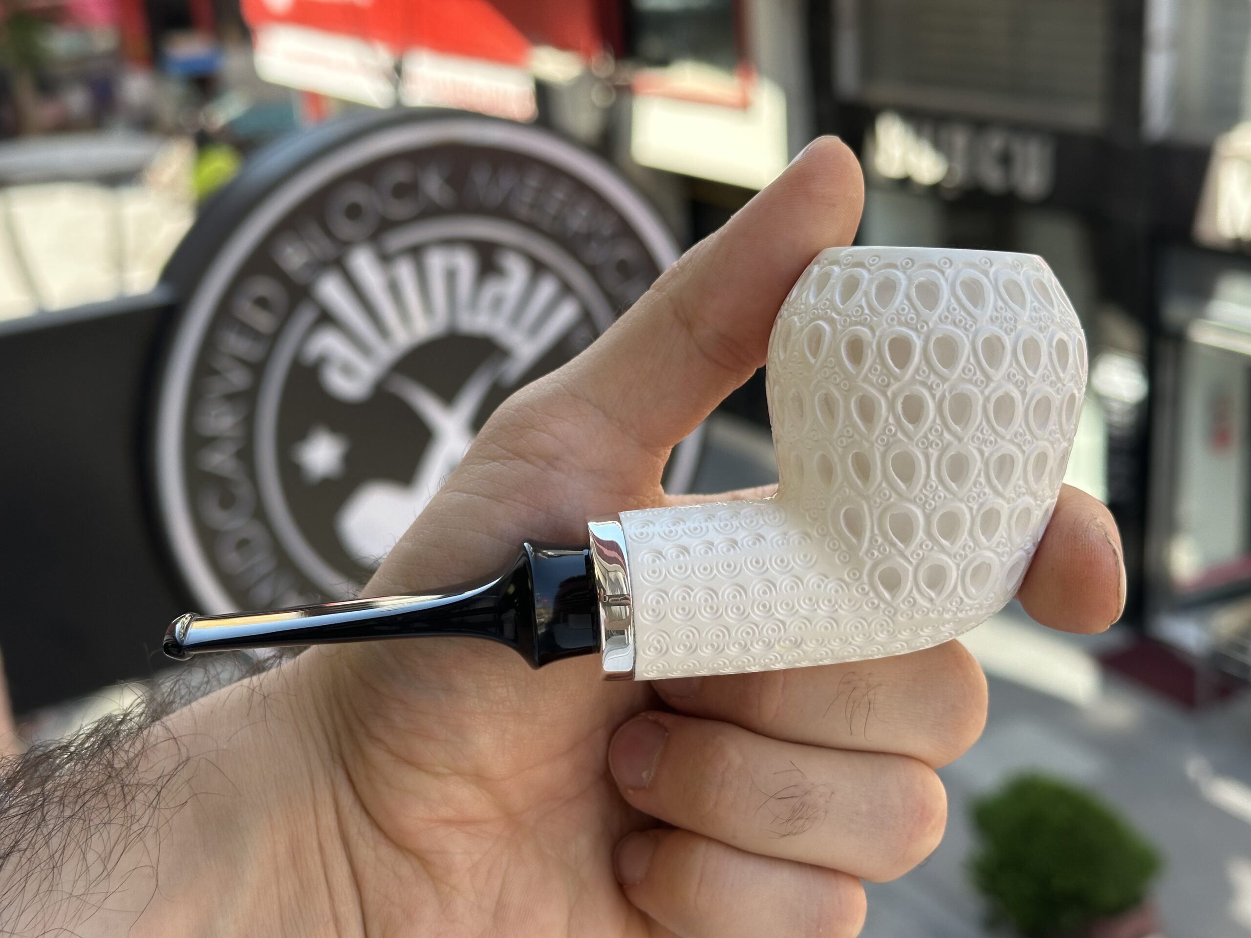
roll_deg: +4.3
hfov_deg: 39.7
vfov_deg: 30.3
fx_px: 1735
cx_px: 626
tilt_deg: -18.6
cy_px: 469
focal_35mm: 48
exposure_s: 1/634
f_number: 1.78
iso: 64
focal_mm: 6.86
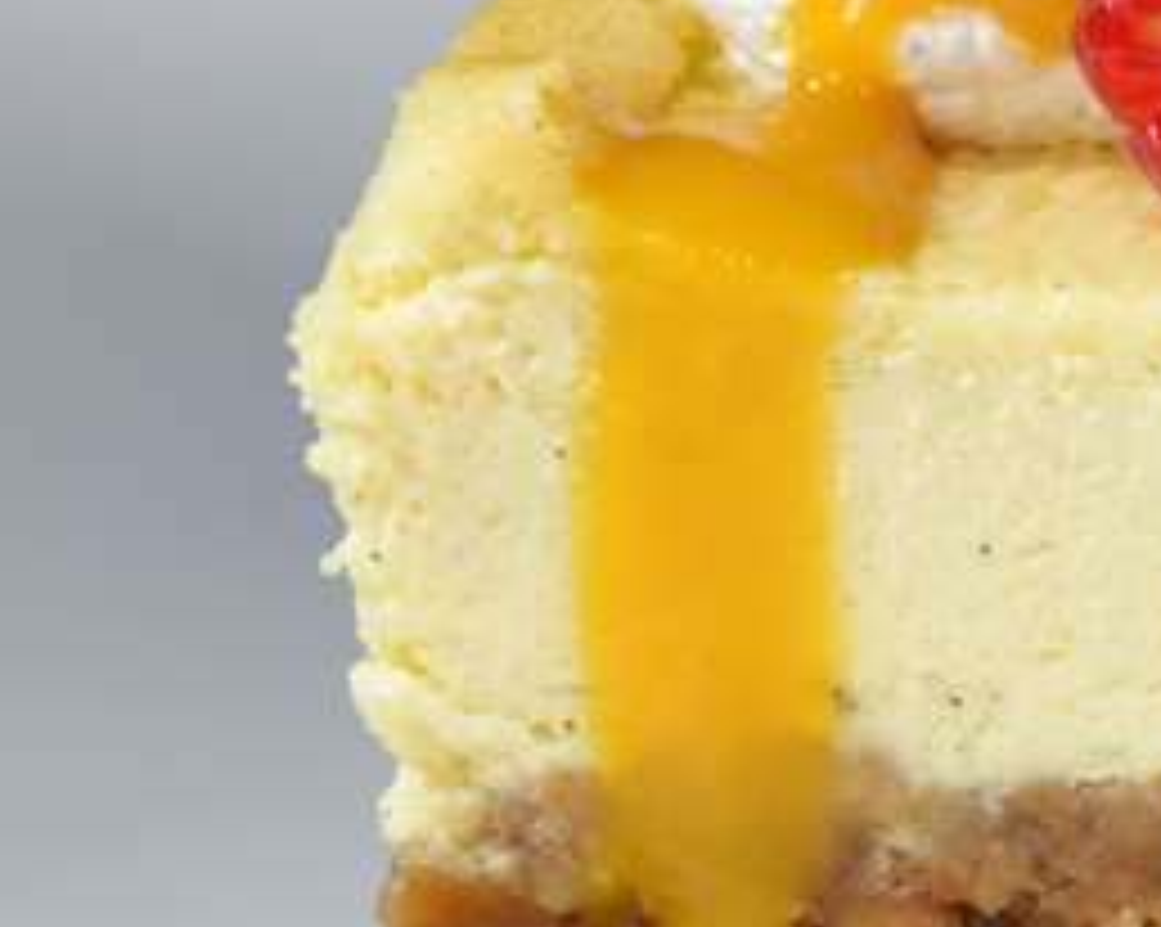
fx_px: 16893
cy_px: -346
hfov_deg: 3.9
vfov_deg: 3.1
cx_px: 2506
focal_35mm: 492
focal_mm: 90
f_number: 7.1
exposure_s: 1/250
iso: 200
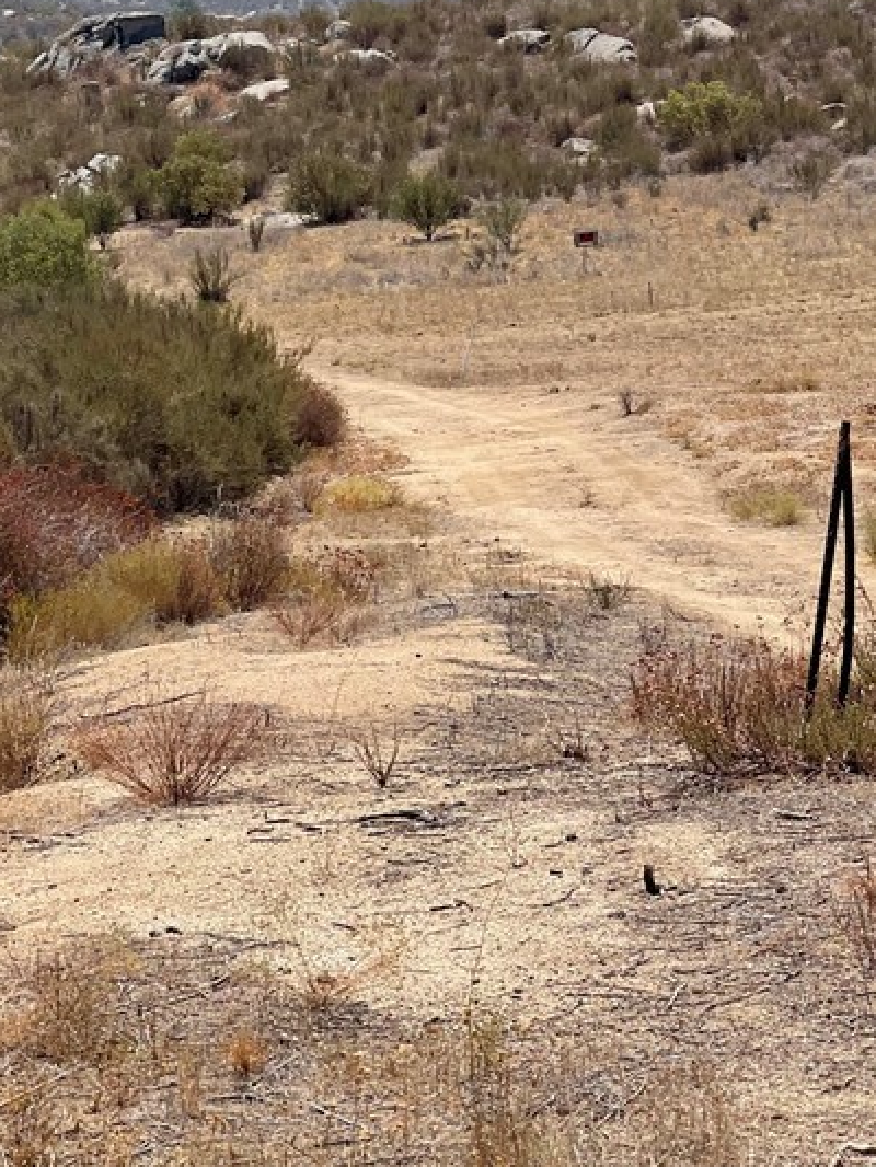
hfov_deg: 12.0
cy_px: 107
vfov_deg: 15.8
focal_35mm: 123
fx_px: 4149
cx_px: 512
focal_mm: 7.5
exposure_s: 1/2016
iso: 20
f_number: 2.2
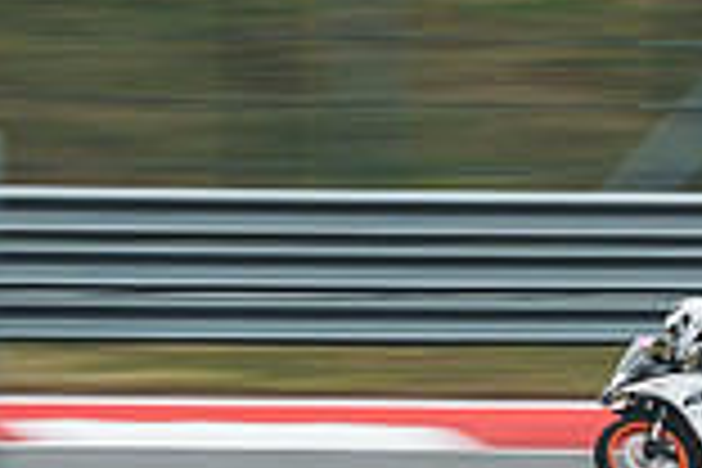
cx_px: 1449
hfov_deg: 1.6
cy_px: 913
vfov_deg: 1.1
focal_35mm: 1290
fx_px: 25153
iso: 160
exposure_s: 1/60
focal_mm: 200
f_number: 4
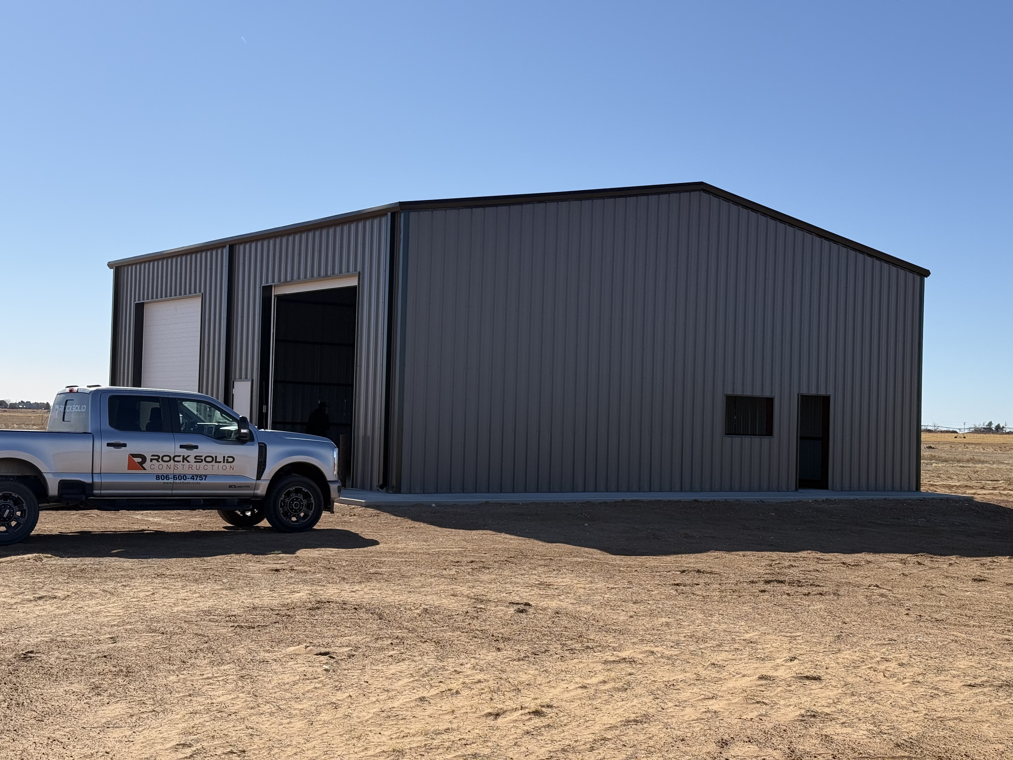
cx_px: 506
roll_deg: -1.4
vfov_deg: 30.3
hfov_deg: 39.7
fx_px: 1405
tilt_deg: +1.7
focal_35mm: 48
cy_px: 380
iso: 64
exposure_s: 1/5208
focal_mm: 6.76
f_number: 1.78
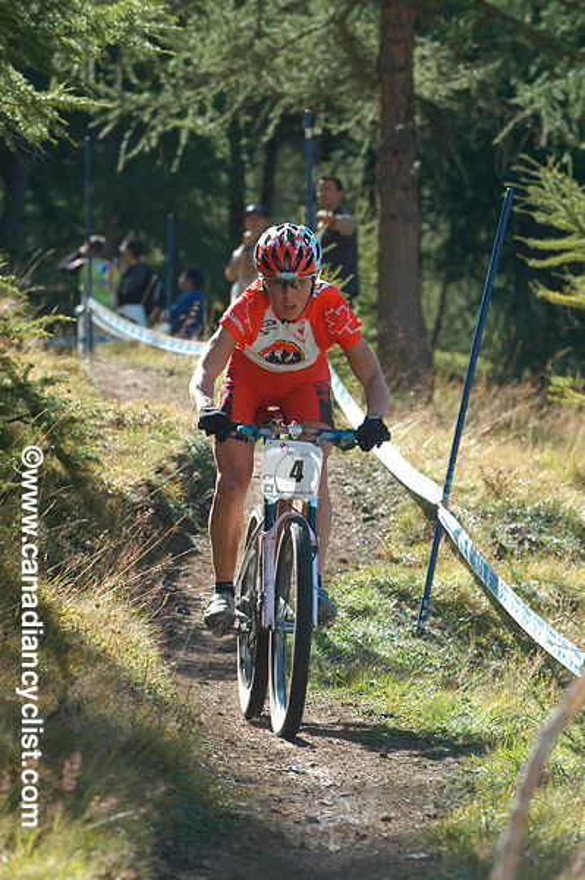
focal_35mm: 300
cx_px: 292
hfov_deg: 4.6
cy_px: 440
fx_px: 7325
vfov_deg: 6.9
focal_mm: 200
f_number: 5.6
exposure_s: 1/180
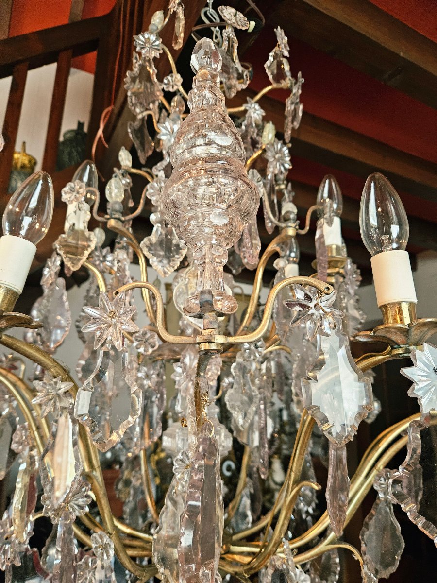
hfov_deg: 58.9
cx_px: 218
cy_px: 292
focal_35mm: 23
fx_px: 387
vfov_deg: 73.9
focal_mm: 5.4
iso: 640
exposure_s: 1/100
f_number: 1.8
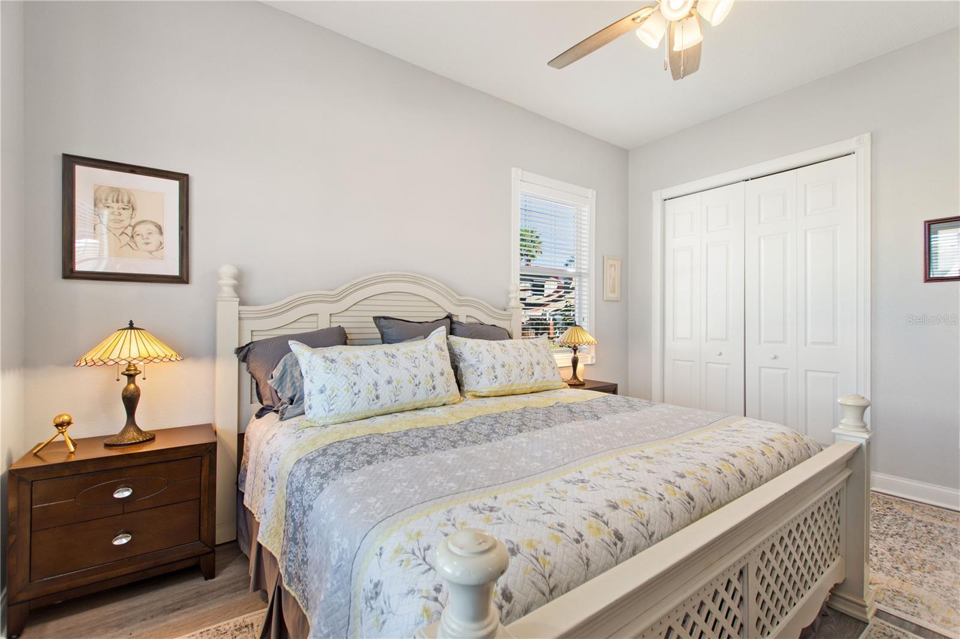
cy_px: 320
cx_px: 480
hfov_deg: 100.4
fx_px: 400
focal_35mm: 15
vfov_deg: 77.3
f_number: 4.5
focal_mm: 10
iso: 400
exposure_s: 1/20
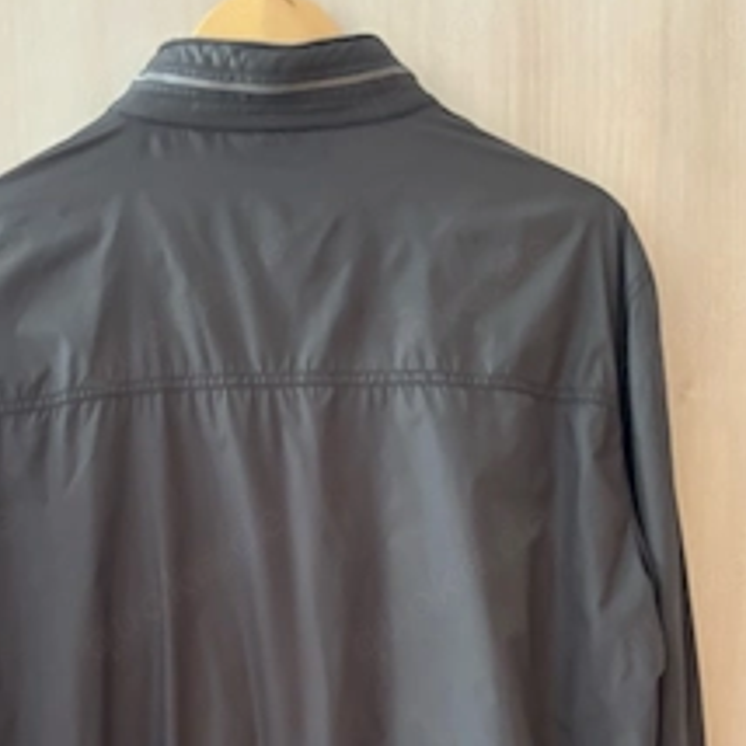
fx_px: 1048
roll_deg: +0.4
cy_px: 621
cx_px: 258
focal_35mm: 43
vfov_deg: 37.4
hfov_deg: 38.8
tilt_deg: -4.2
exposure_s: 1/38
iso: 640
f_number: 1.6
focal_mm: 5.96
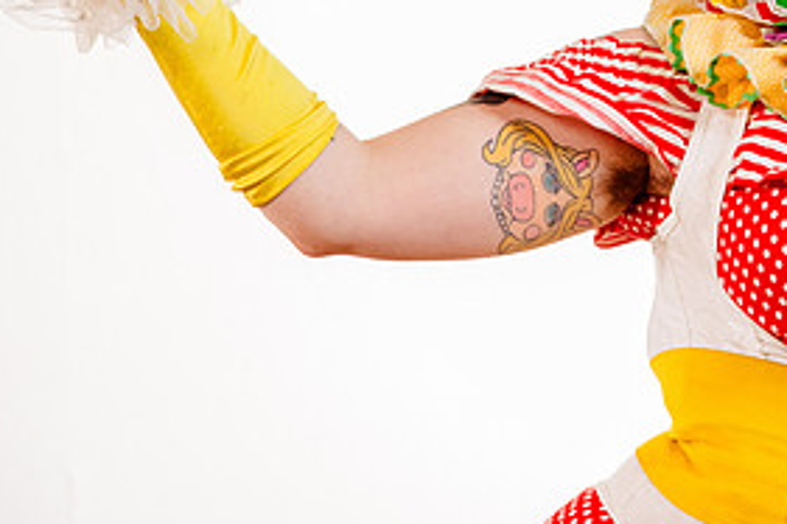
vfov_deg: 6.1
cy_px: 7
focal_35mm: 224
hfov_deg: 9.1
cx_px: 740
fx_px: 4894
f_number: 6.3
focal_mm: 105
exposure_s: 1/160
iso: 2000
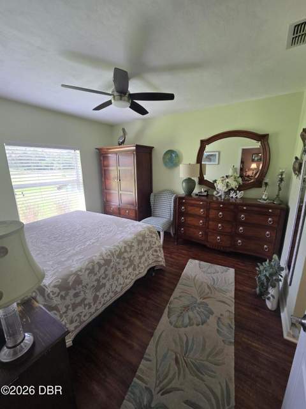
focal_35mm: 13
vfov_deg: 106.2
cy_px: 204
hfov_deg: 89.9
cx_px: 153
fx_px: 153
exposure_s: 1/60
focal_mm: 2.2
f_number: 2.2
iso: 80
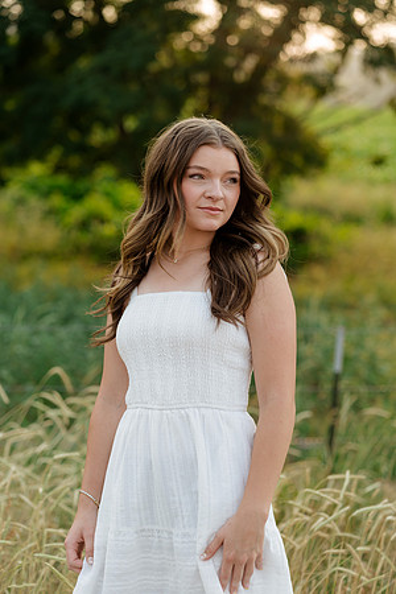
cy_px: 297
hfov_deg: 16.1
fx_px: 1402
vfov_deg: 23.9
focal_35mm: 85
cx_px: 198
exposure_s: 1/250
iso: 125
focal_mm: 85
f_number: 3.2
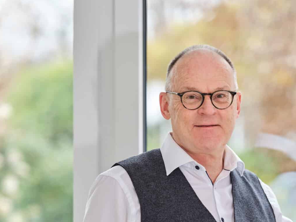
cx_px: 221
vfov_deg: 6.7
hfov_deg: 9.0
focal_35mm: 219
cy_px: 264
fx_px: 1873
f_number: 2.2
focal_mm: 110
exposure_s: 1/80
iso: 640
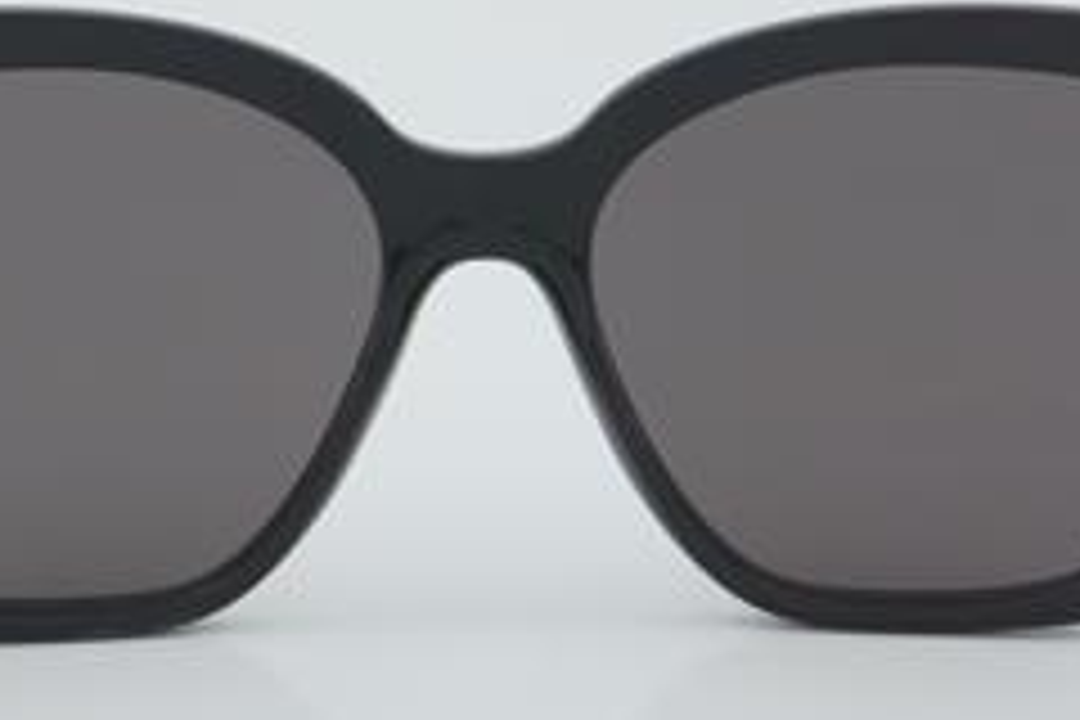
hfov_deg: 16.4
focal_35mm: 125
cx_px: 490
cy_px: 297
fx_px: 3750
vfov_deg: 11.0
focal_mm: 50
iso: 100
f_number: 32
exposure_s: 1/3
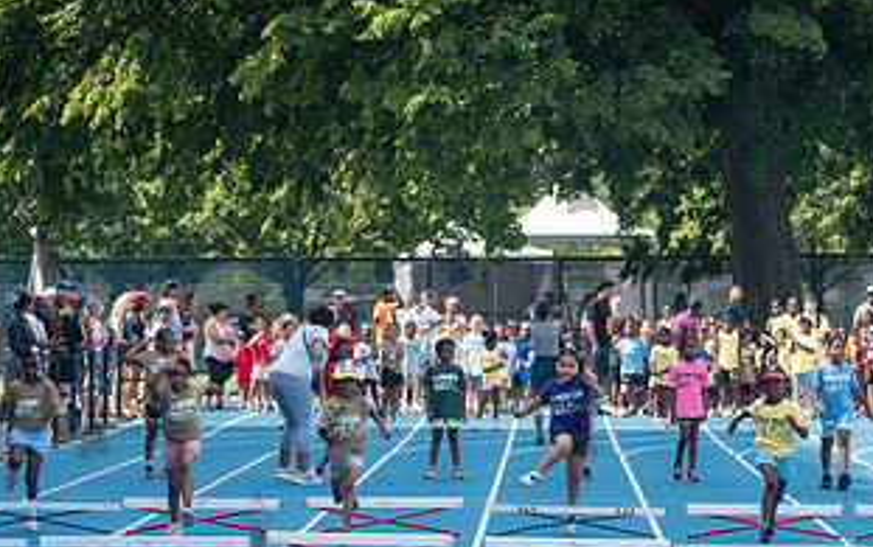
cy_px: 464
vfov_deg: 4.0
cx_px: 577
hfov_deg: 6.4
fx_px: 7787
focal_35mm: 327
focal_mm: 170
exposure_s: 1/500
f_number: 5.6
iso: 160
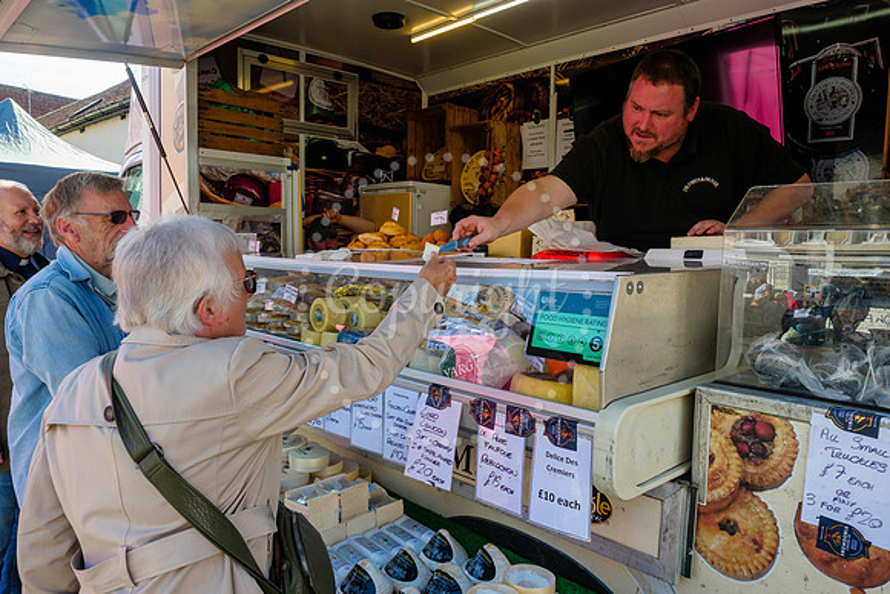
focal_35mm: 25
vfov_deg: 51.4
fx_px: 617
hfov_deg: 71.6
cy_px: 297
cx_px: 445
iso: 200
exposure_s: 1/200
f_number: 5.6
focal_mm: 12
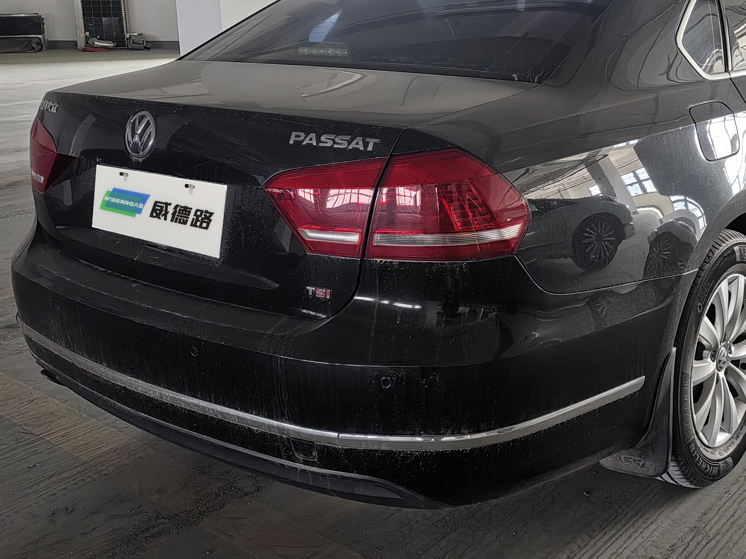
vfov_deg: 33.3
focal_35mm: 43
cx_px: 477
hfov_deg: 43.4
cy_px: 180
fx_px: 927
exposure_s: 1/100
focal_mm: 5.52
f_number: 1.9
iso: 160
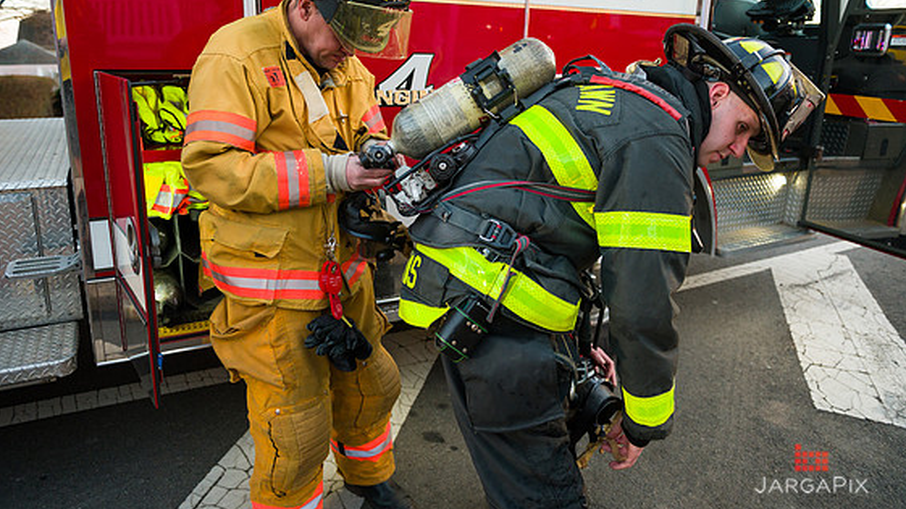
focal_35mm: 26
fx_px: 624
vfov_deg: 44.2
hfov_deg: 71.9
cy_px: 217
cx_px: 441
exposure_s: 1/320
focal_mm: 24
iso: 1000
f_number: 3.2
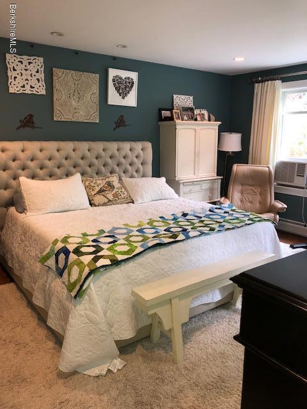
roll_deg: -0.9
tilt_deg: -11.0
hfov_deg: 49.7
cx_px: 154
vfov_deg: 63.4
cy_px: 204
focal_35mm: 28
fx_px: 331
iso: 100
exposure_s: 1/67
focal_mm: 3.99
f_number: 1.8
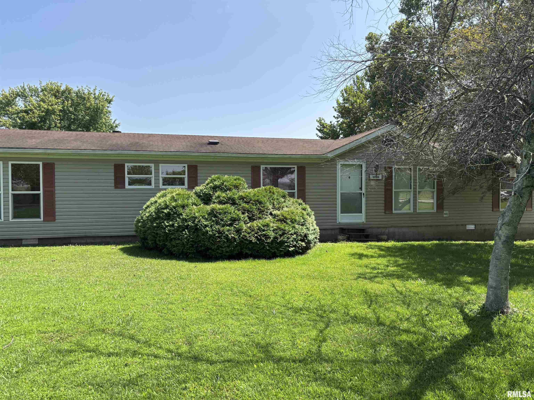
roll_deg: +0.1
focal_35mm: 26
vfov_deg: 53.1
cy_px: 200
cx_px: 267
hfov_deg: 67.3
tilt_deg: -0.6
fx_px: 401
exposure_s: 1/1984
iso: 50
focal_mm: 5.96
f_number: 1.6
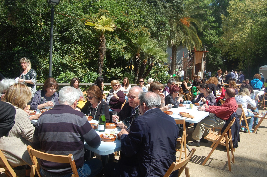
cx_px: 134
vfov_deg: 43.5
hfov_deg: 62.0
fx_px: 222
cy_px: 88
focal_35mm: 30
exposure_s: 1/320
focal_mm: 20
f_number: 9
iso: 200
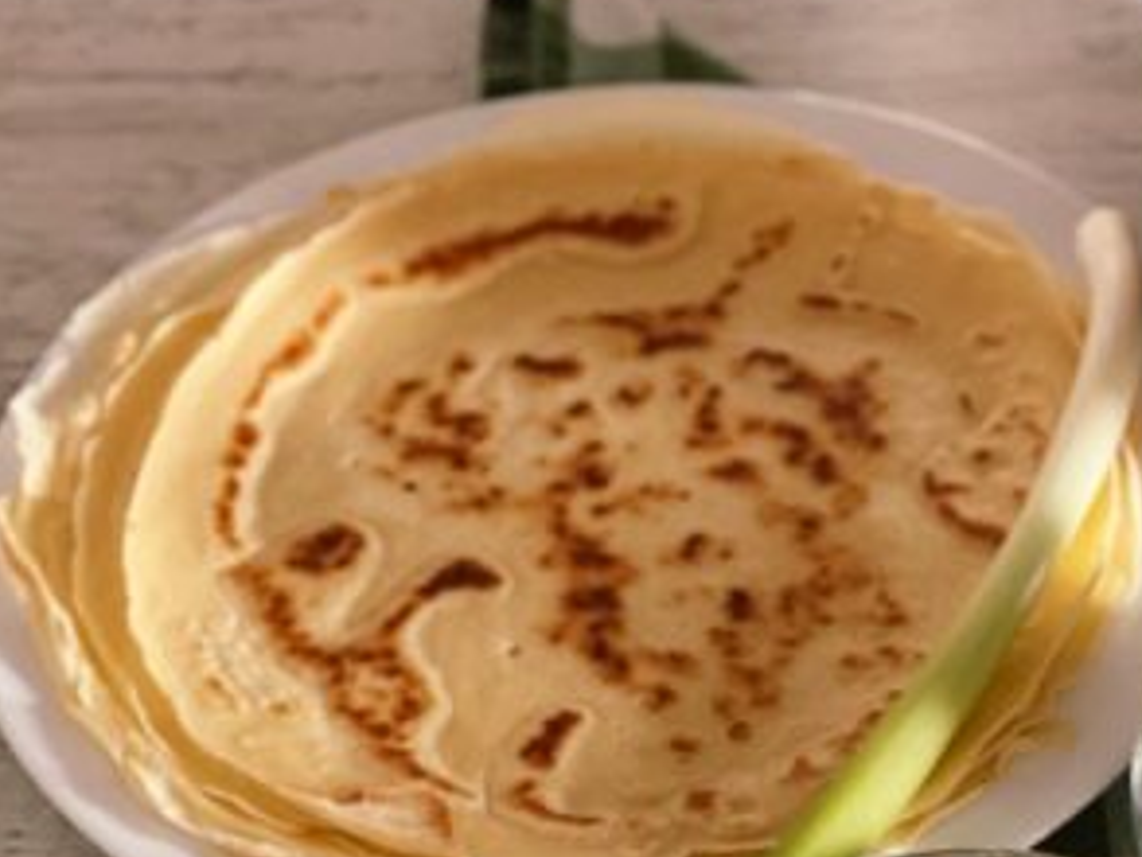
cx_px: 1290
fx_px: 5413
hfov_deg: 11.8
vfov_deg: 9.0
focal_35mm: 164
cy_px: 789
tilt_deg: -46.4
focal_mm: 7.5
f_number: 2.2
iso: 400
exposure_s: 1/40
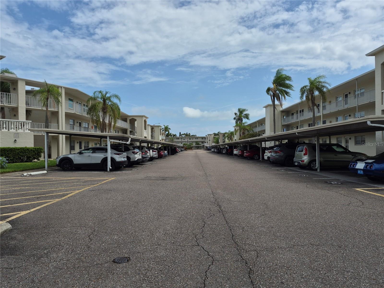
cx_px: 192
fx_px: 255
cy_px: 144
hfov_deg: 73.9
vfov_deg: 58.9
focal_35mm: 23
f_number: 1.8
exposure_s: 1/7696
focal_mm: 5.4
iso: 64
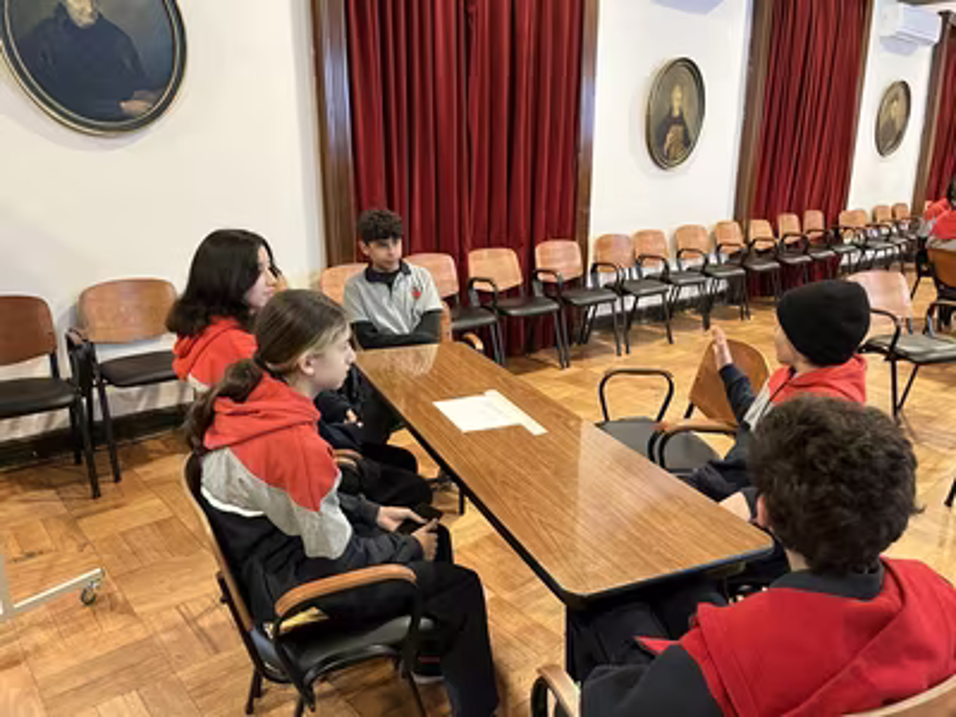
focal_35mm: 26
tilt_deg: -14.8
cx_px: 478
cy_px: 358
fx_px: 718
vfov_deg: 53.1
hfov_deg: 67.3
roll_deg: -0.1
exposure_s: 1/33
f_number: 1.6
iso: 500
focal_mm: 5.1
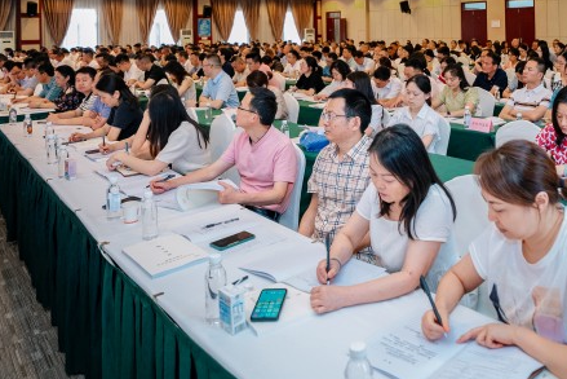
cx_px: 390
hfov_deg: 58.5
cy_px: 32
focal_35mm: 31
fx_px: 488
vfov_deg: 39.1
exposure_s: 1/200
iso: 4000
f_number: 2.8
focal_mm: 16
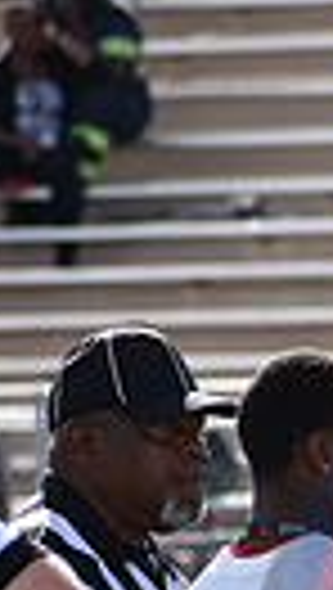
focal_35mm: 1150
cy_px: 795
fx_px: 17999
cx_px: 1197
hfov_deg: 1.1
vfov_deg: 1.9
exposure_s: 1/1600
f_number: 5.6
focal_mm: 165
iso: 400
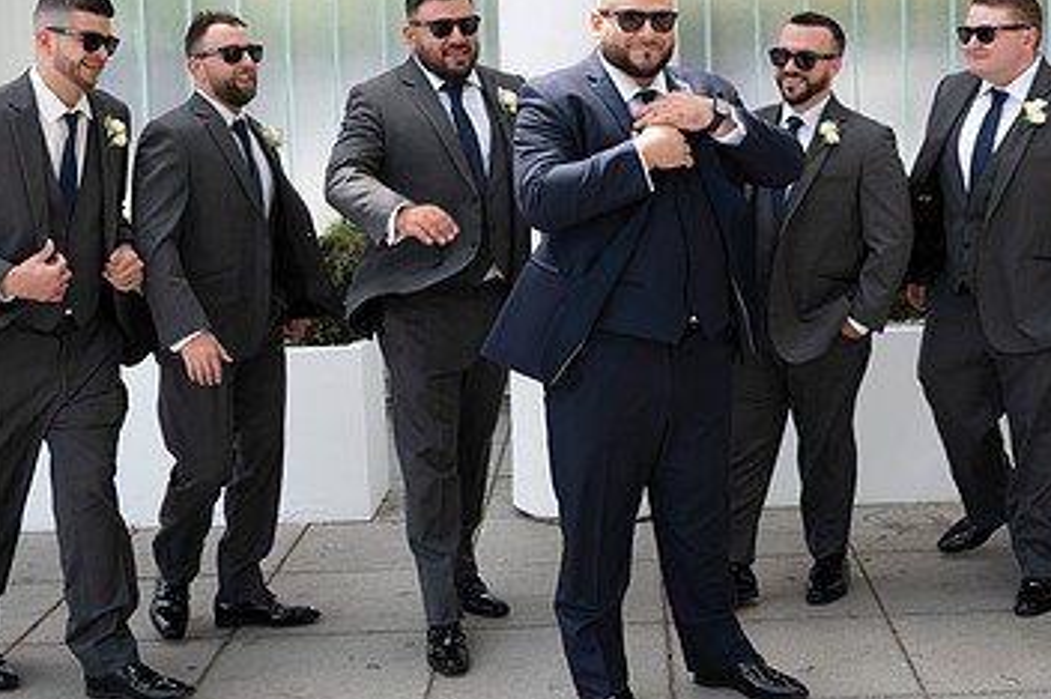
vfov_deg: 24.0
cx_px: 609
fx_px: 1633
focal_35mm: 56
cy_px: 224
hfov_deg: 35.6
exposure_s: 1/250
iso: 50
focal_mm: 34
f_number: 2.8
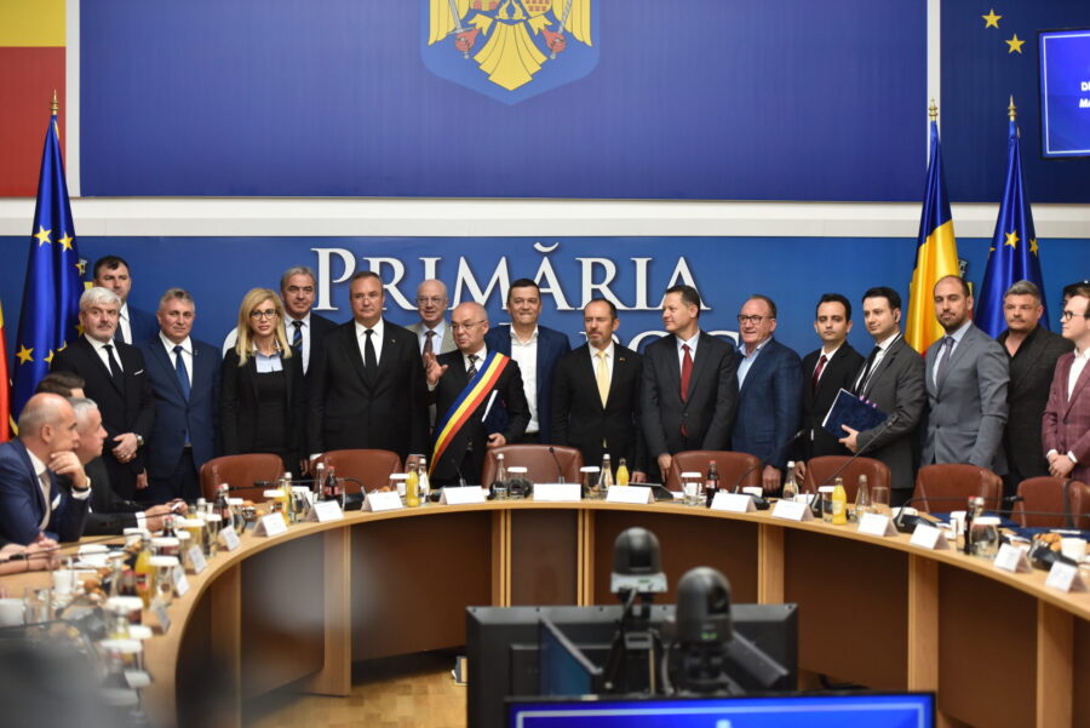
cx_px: 545
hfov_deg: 28.8
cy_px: 364
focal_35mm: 70
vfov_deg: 19.5
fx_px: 2120
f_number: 2.8
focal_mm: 70
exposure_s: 1/160
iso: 1600
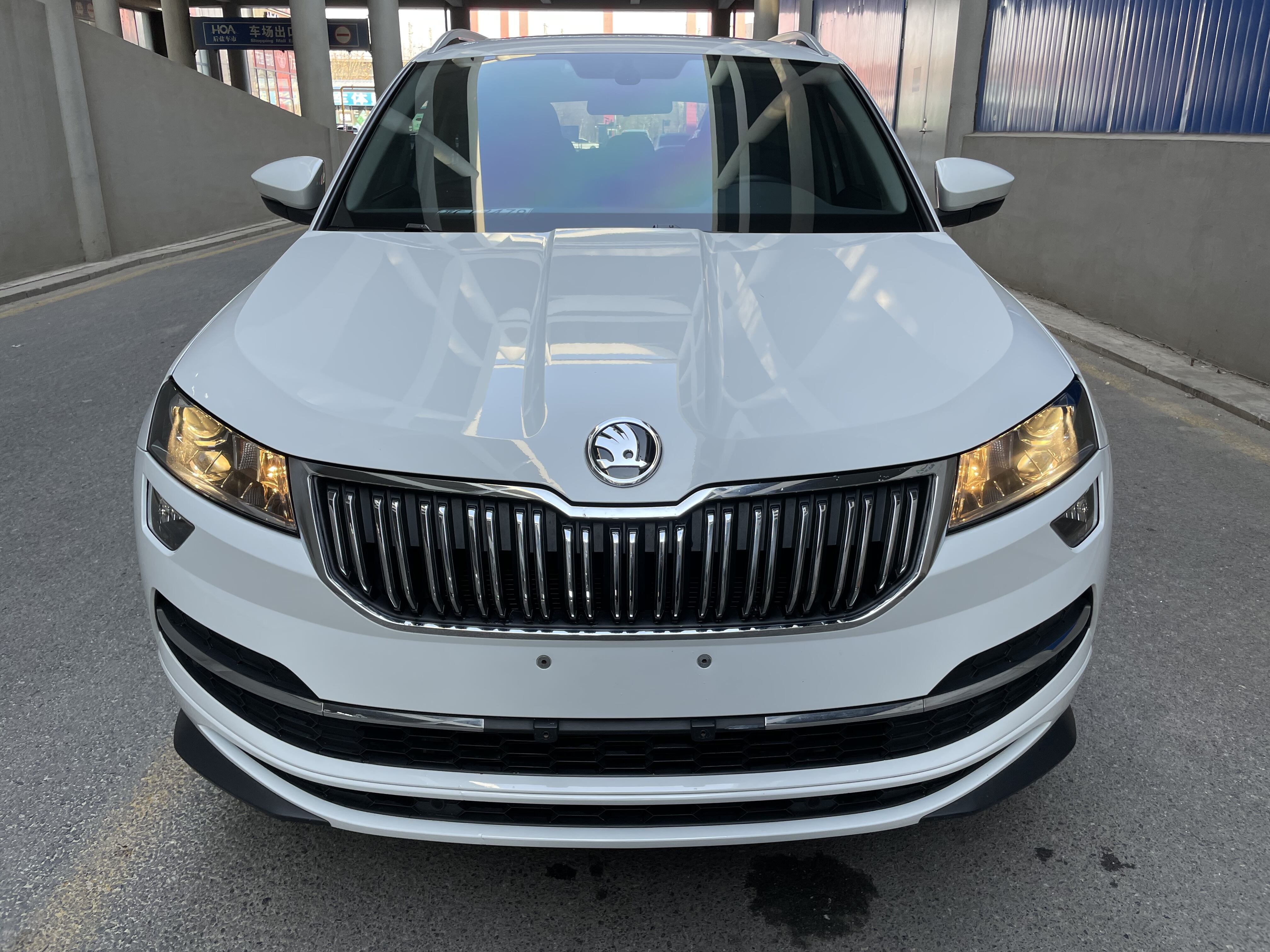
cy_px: 476
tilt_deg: -18.9
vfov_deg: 53.1
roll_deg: +0.0
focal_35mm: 26
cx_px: 635
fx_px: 954
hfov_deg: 67.3
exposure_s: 1/208
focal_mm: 4.2
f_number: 1.6
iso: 32
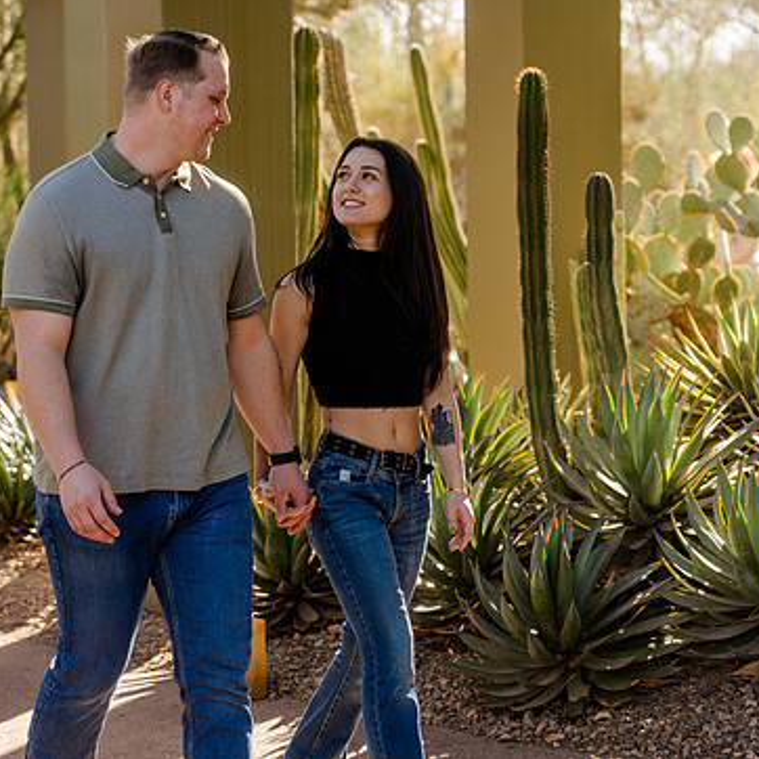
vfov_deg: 15.4
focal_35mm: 113
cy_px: 355
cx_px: 384
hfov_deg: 15.4
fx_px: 2803
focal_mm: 83
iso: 160
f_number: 4
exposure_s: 1/200
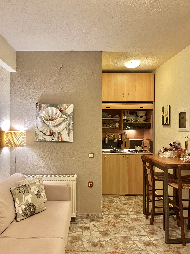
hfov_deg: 54.9
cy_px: 127
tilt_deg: -1.0
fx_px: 183
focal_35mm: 25
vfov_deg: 69.4
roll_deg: +0.0
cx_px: 95
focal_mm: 5.1
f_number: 1.6
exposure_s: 1/33
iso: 500
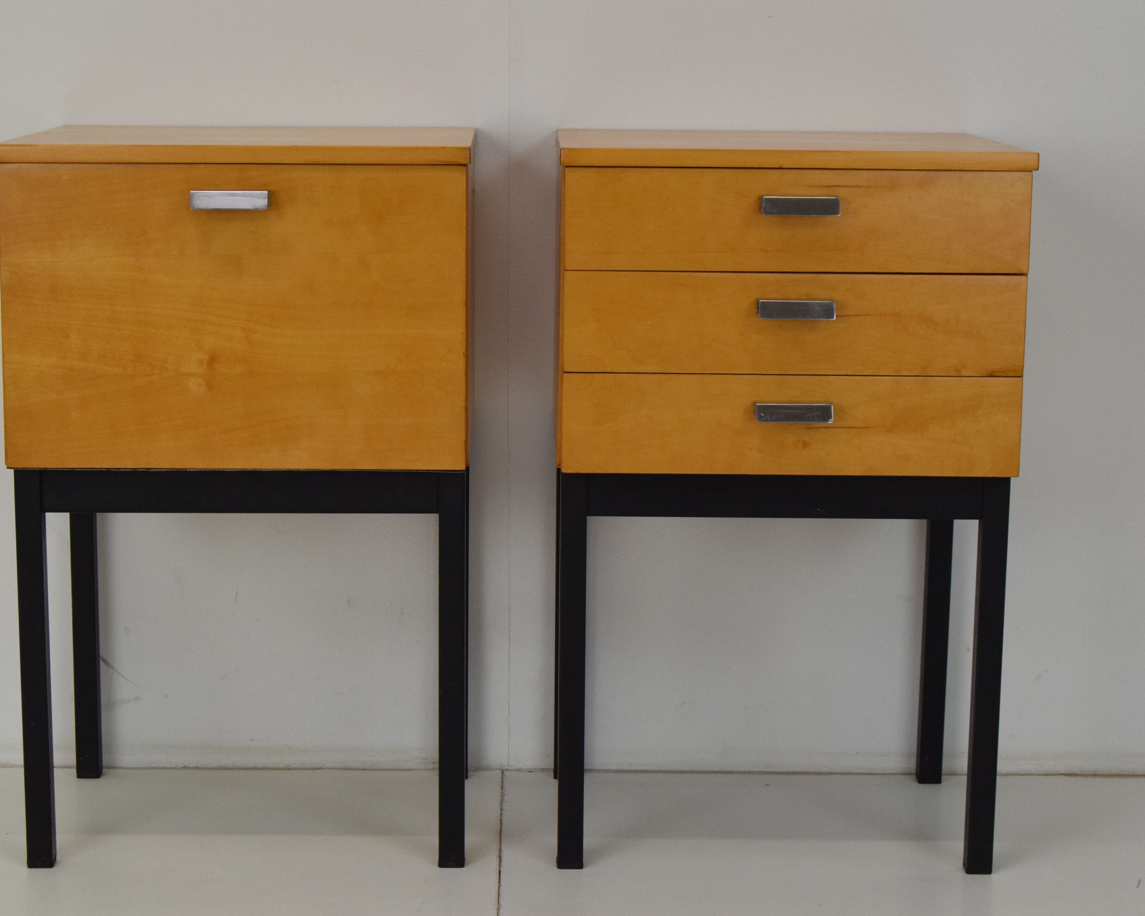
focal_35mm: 77
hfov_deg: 24.9
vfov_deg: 20.0
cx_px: 529
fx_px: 2595
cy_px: 460
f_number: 9
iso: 1600
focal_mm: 45
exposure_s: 1/320
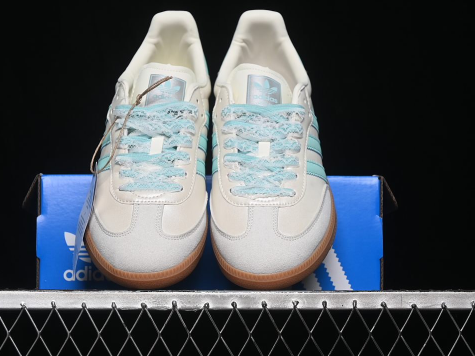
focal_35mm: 82
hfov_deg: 23.8
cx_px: 217
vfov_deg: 18.0
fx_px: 1125
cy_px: 178
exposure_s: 1/60
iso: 160
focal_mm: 50
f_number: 6.3
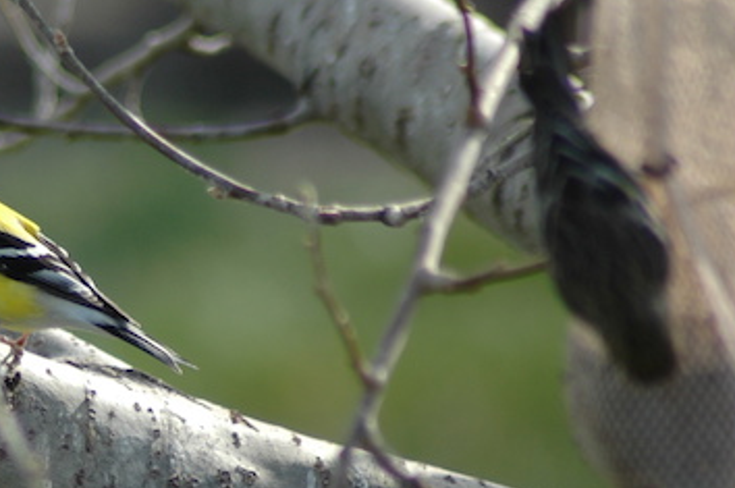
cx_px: -39
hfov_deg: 2.1
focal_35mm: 967
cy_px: 261
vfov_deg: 1.4
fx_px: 19716
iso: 200
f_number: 5.6
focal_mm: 300
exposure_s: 1/250
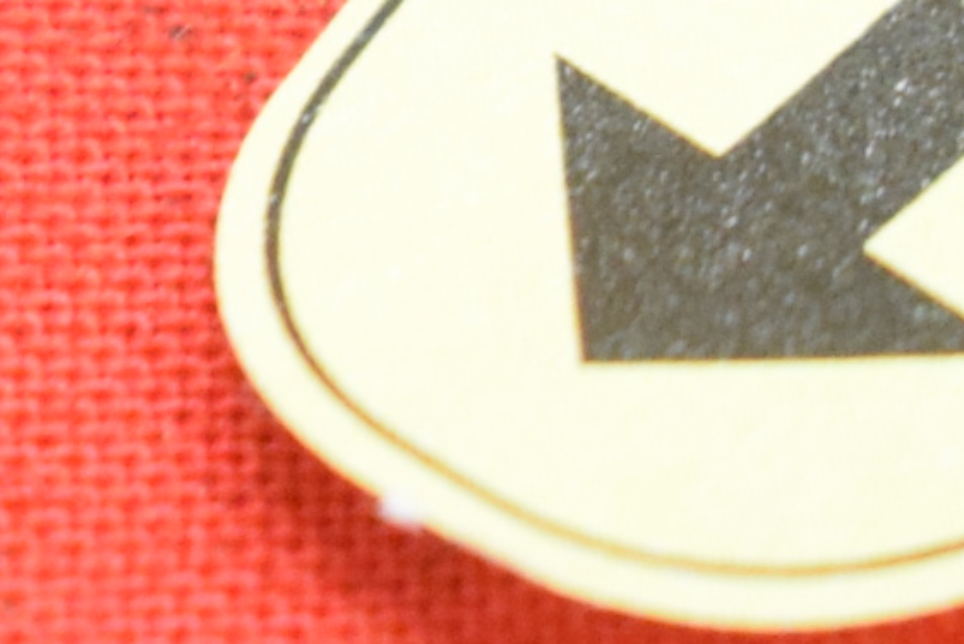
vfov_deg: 2.3
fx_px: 15427
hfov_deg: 3.5
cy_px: -1738
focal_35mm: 576
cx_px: -1557
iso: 2000
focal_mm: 48
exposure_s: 1/60
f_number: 5.3
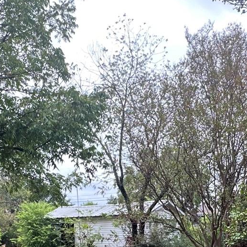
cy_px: 215
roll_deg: +1.0
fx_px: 396
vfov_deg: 33.1
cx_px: 118
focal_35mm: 49
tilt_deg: +0.0
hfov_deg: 34.7
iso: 40
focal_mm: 2.22
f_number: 2.2
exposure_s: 1/148
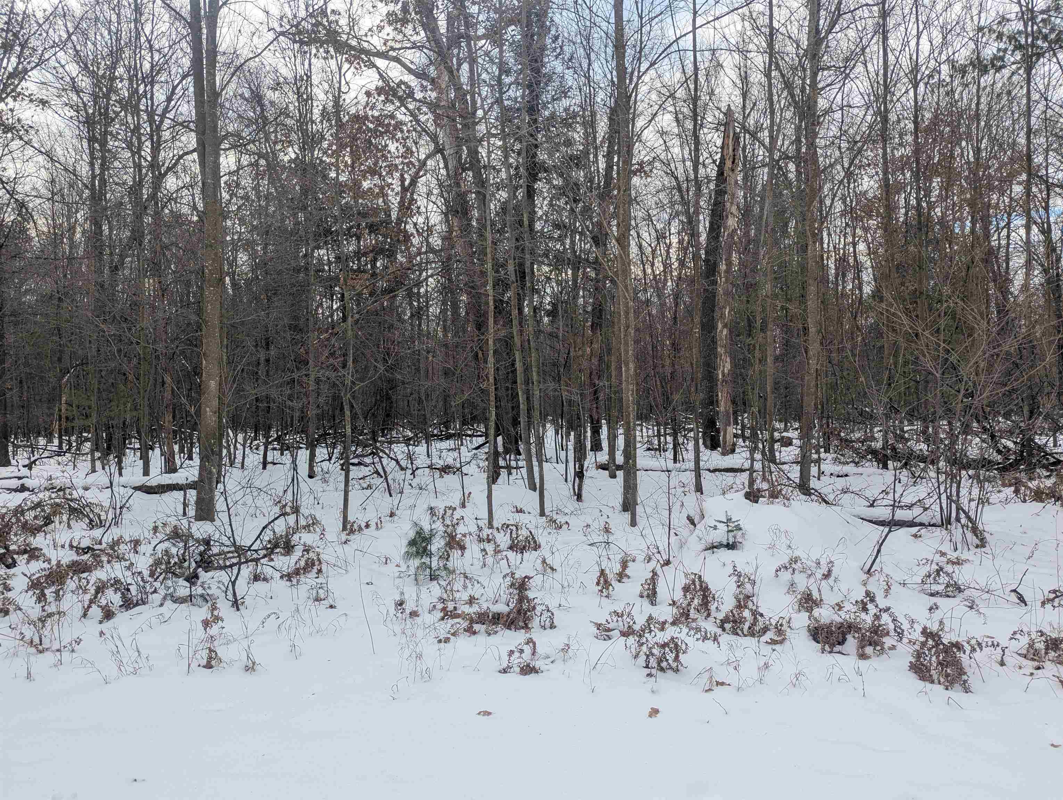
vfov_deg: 56.9
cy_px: 400
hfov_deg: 71.5
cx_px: 532
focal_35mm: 24
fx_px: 738
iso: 48
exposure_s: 1/458
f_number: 1.85
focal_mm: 6.81
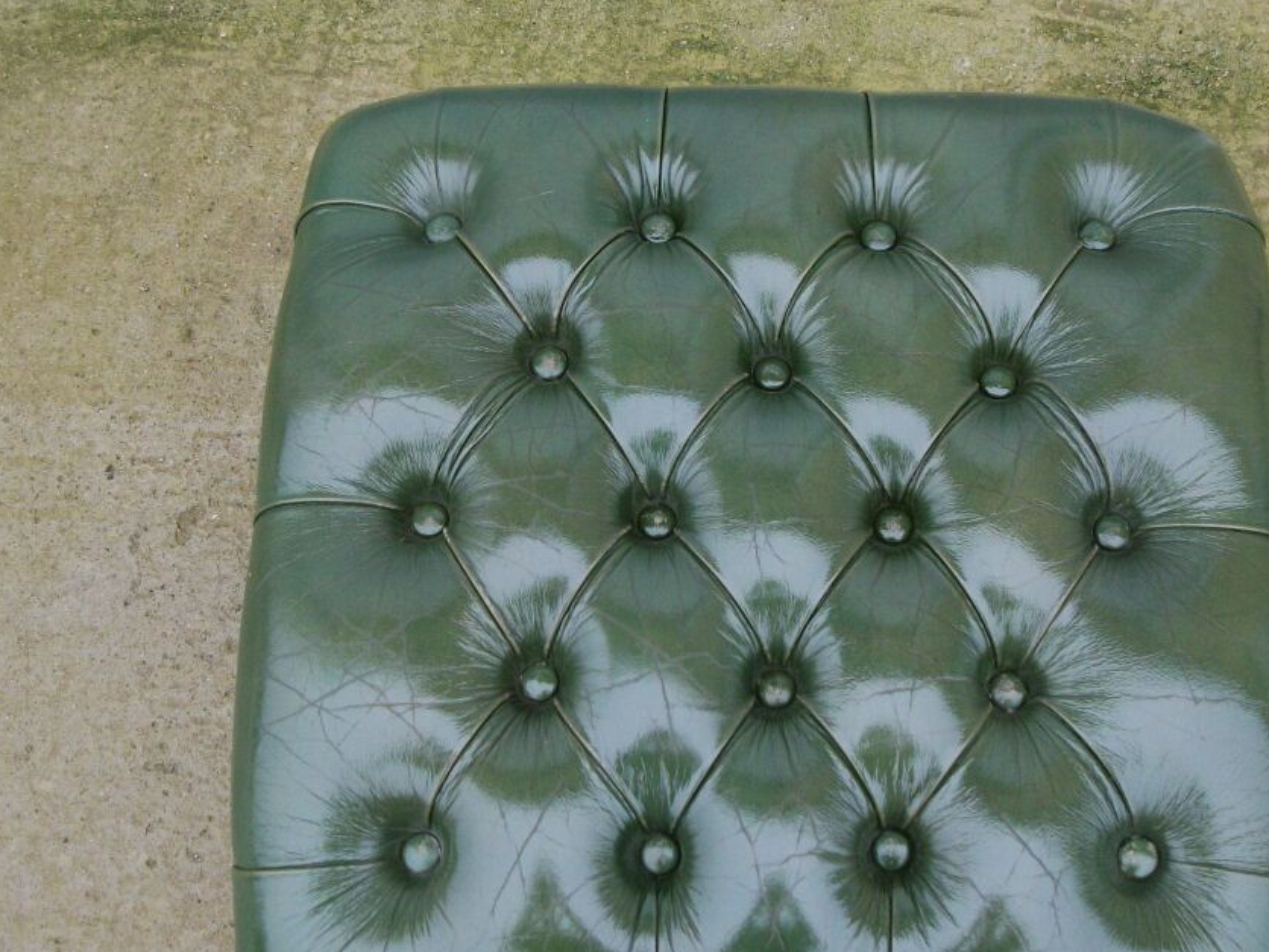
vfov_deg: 29.6
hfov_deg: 38.9
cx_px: 685
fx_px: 1796
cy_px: 547
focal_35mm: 49
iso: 80
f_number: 2.9
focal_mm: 5.7
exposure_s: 1/125
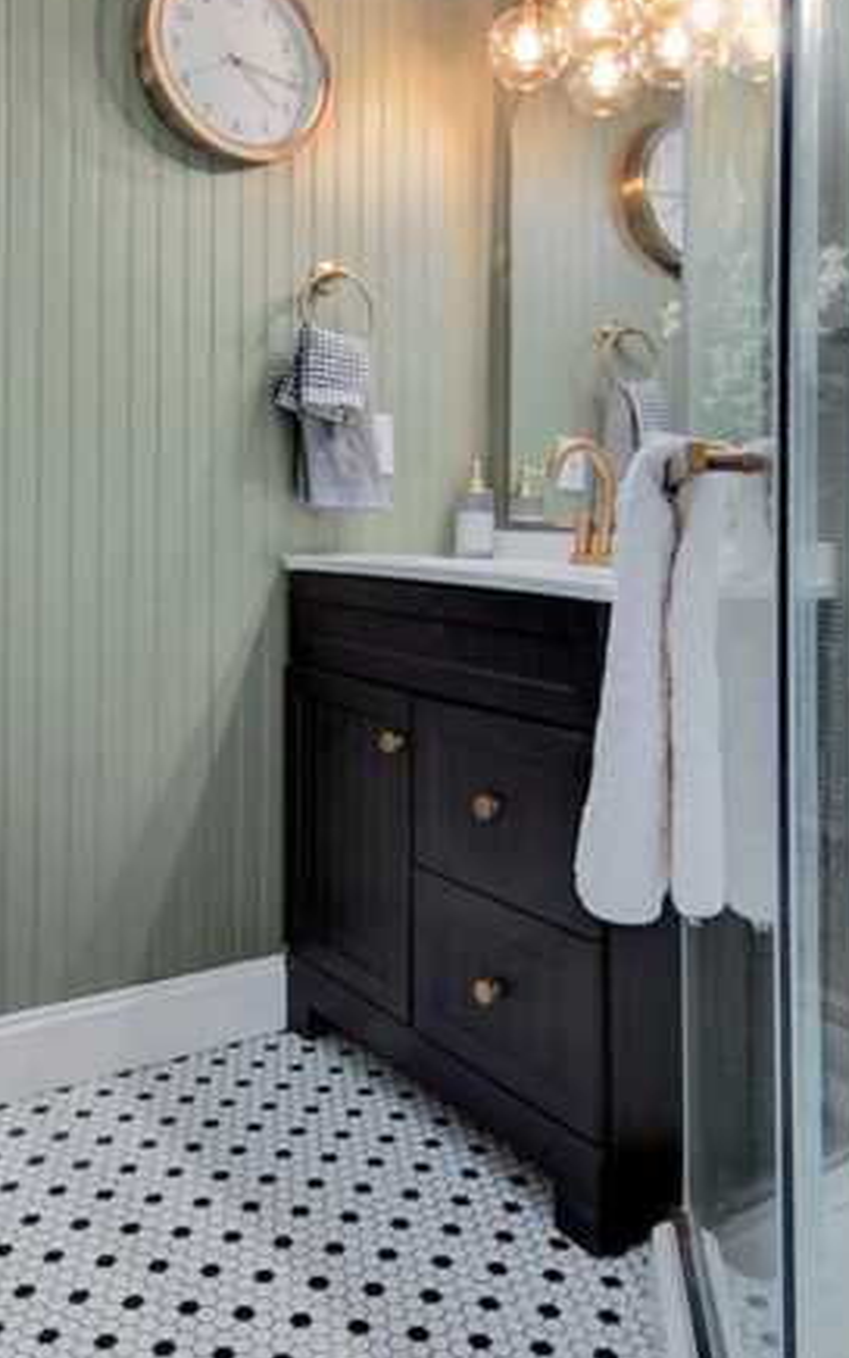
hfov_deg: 43.4
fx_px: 999
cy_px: 627
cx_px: 142
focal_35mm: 27
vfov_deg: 68.3
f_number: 14
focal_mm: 10
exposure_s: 1/15
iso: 200
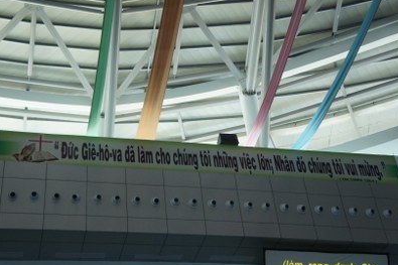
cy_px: 146
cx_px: 192
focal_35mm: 60
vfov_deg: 22.8
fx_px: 658
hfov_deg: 33.6
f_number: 4.5
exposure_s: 1/50
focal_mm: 35
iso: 1600
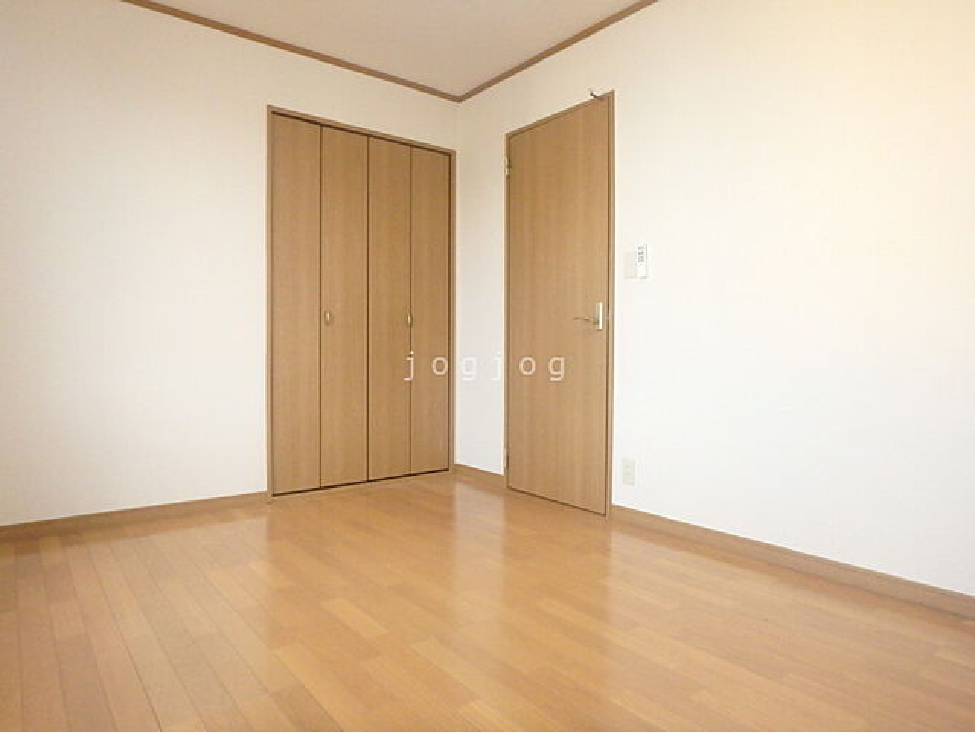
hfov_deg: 79.0
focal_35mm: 21
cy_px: 366
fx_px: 591
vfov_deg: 63.4
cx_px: 488
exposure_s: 1/125
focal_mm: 3.7
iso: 800
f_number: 3.5
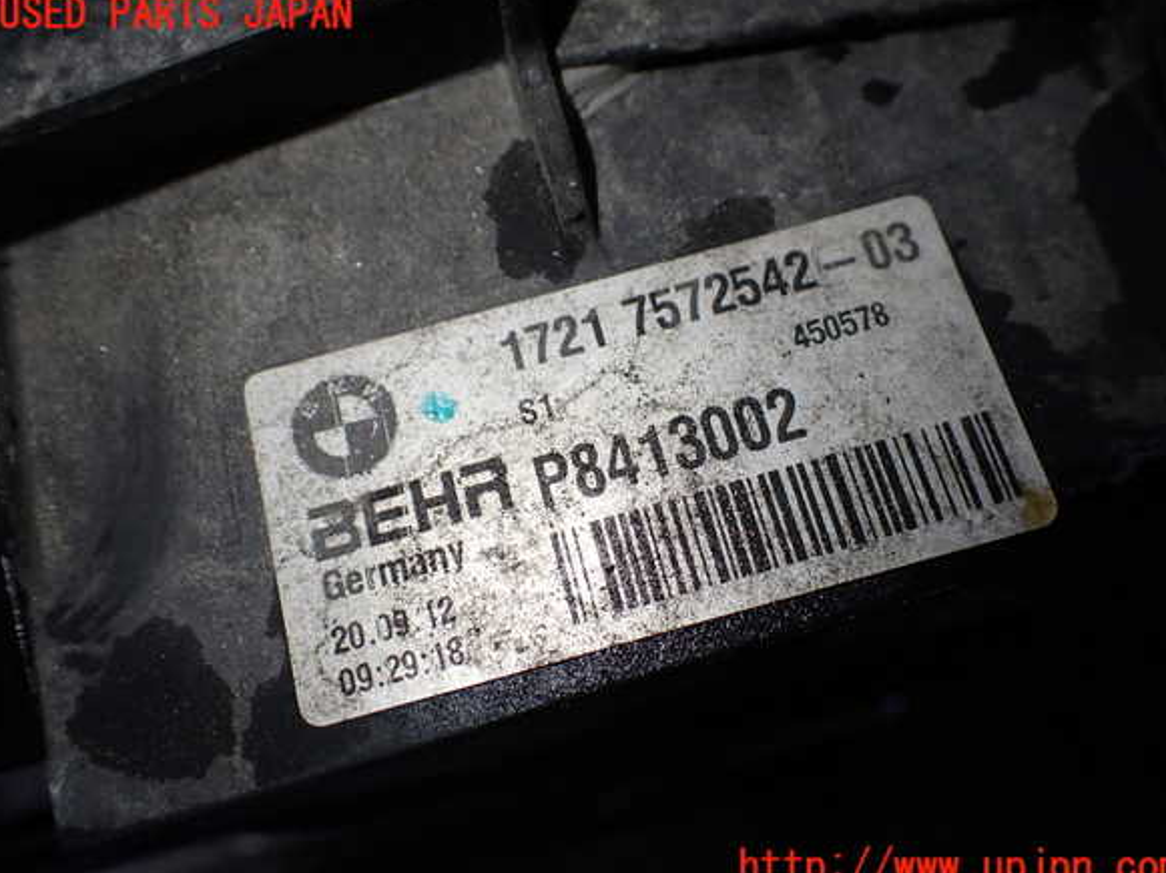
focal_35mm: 31
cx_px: 590
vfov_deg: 45.4
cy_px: 442
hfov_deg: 58.4
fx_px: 1044
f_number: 2.3
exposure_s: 1/125
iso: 125
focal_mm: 5.4
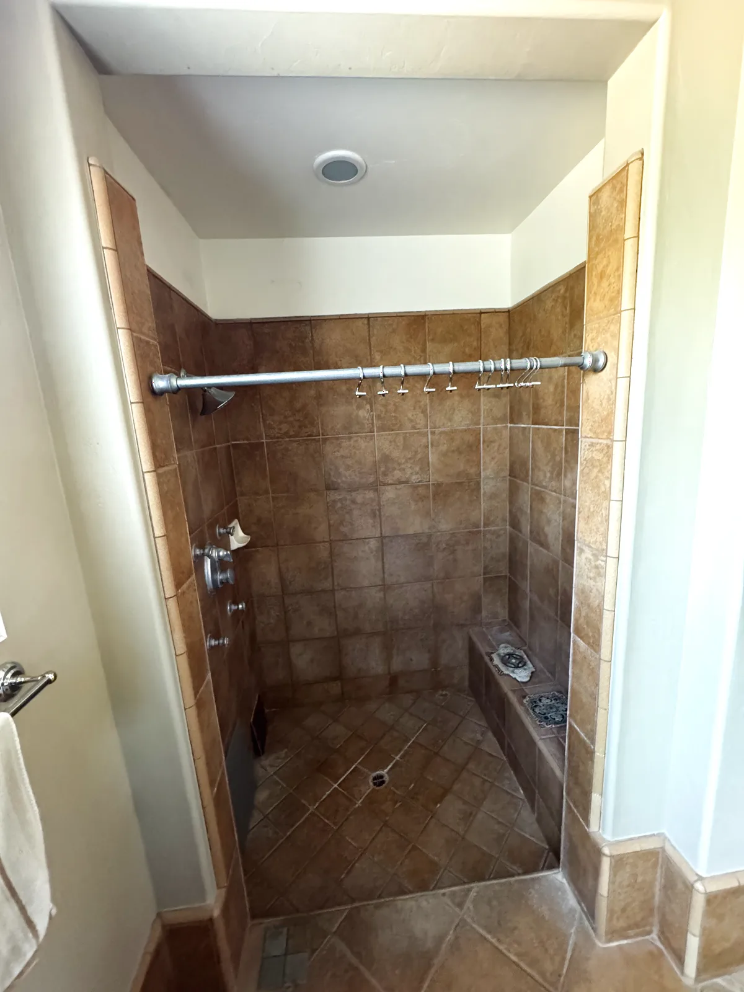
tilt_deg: -11.2
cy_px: 496
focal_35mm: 14
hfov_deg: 85.7
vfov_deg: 102.1
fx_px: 401
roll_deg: +4.3
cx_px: 372
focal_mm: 2.22
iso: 1250
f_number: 2.2
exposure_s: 1/60
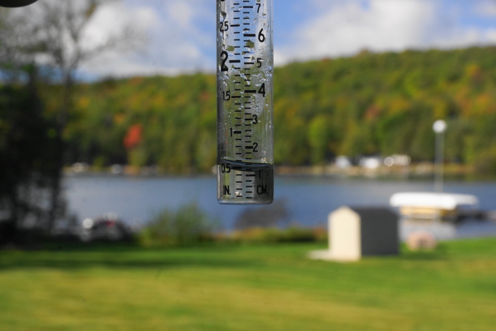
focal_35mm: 90
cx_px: 248
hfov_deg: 22.6
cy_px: 166
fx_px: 1240
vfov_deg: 15.2
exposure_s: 1/80
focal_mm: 60
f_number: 14
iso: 400
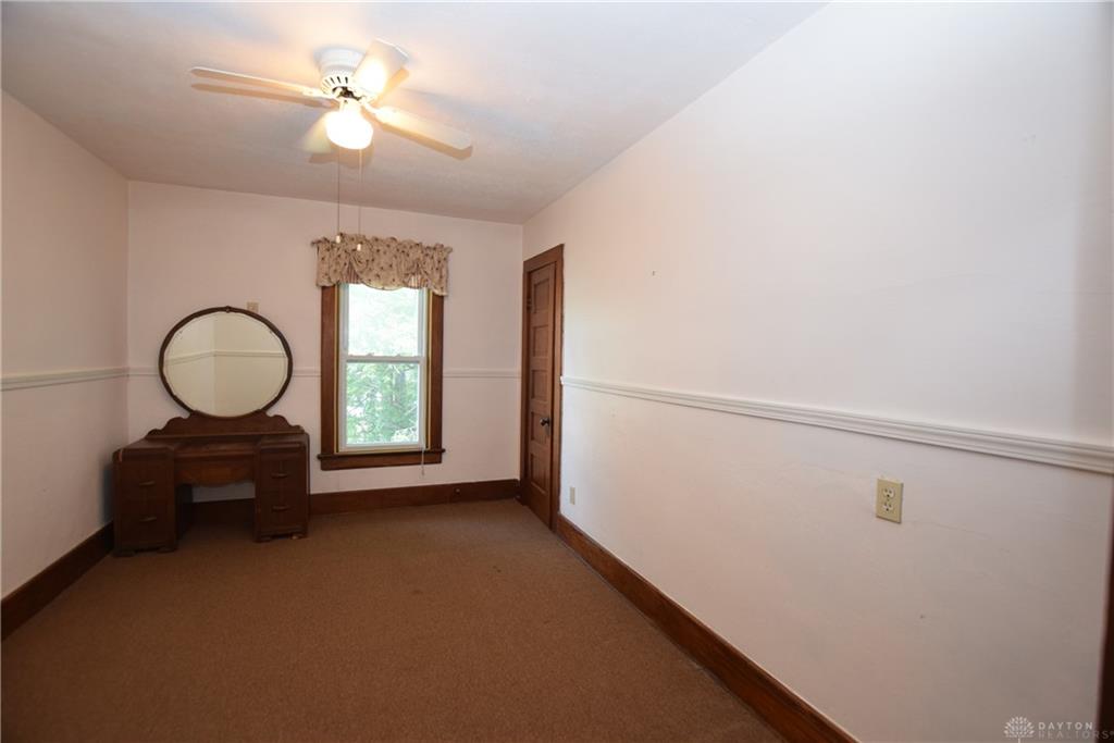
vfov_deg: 77.3
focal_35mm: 15
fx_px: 464
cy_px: 372
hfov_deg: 100.4
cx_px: 557
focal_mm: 10
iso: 800
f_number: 4
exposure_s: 1/60
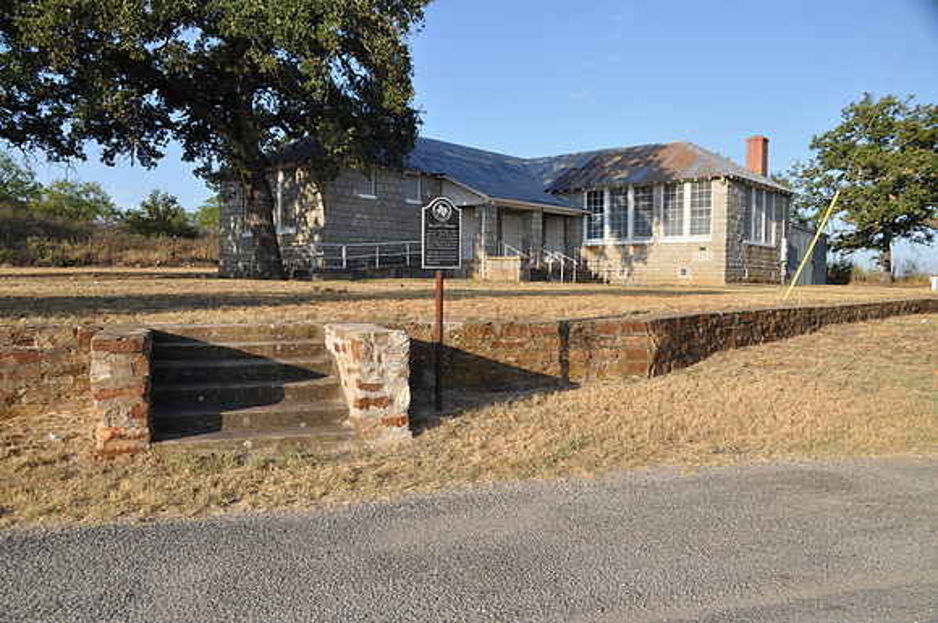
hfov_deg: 62.0
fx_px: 781
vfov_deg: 43.5
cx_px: 469
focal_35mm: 30
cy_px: 312
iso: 200
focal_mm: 20
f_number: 7.1
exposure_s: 1/200
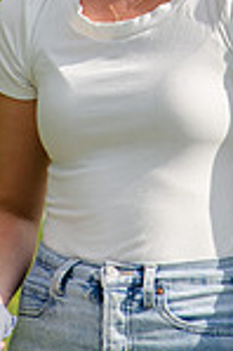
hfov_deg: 1.9
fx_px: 7064
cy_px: -71
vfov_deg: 2.8
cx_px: 146
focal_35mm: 726
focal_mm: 160
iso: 200
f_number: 7.1
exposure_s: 1/800
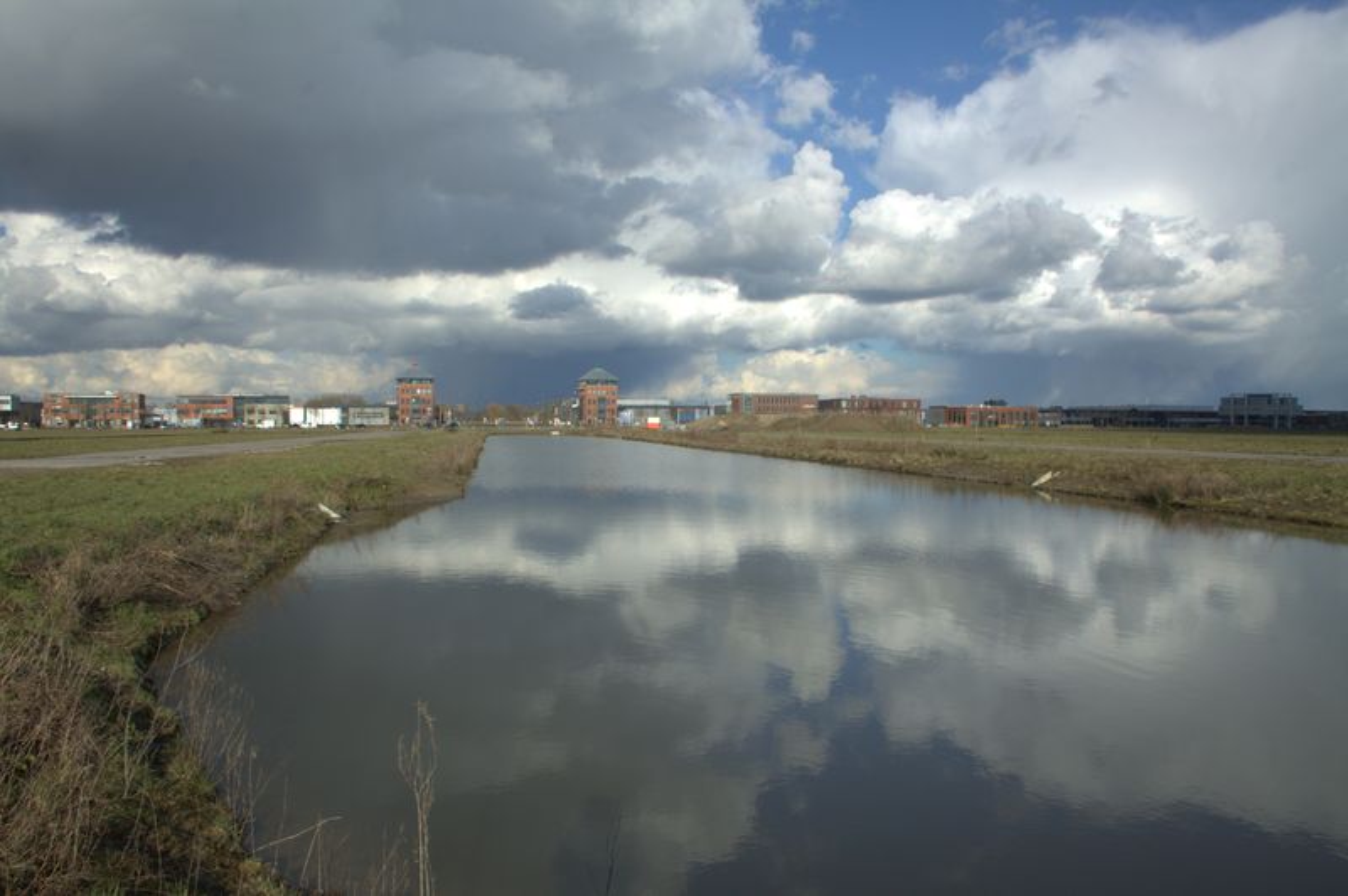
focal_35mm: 29
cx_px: 674
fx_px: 1085
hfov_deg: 63.7
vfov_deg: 44.9
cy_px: 448
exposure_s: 1/80
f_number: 16
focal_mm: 18
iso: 100
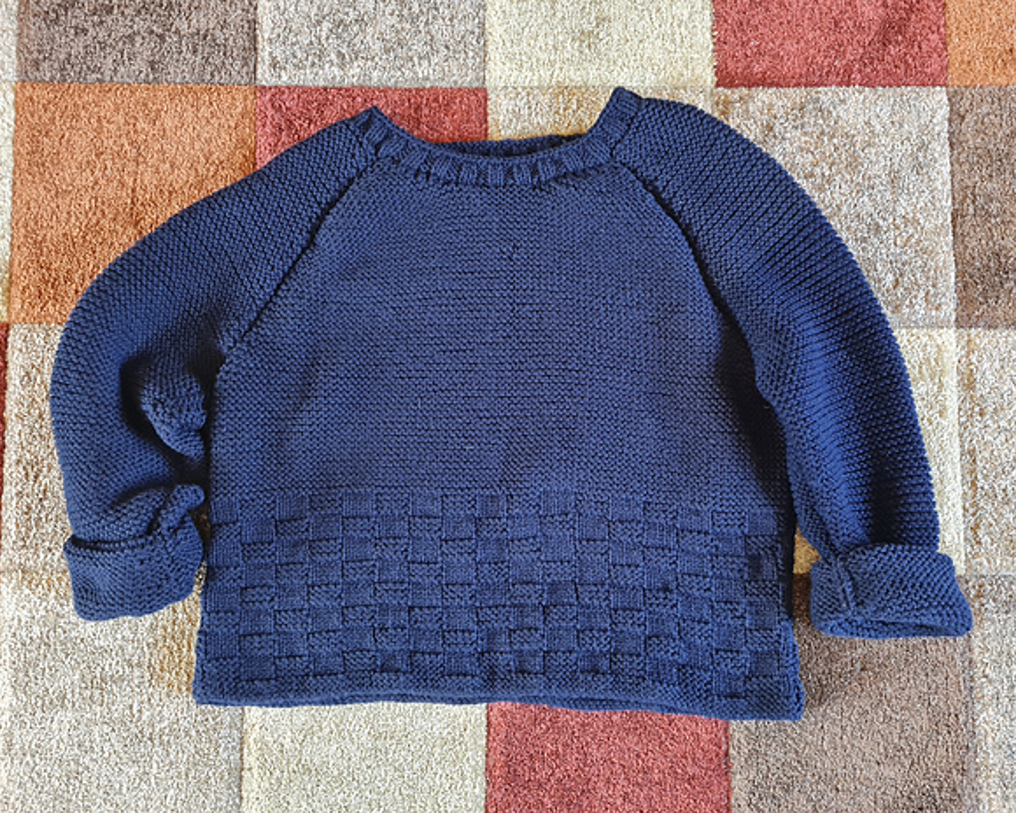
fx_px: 842
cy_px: 415
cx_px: 534
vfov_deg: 51.5
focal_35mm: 28
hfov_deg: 62.2
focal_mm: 5.4
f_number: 1.8
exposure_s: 1/25
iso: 500
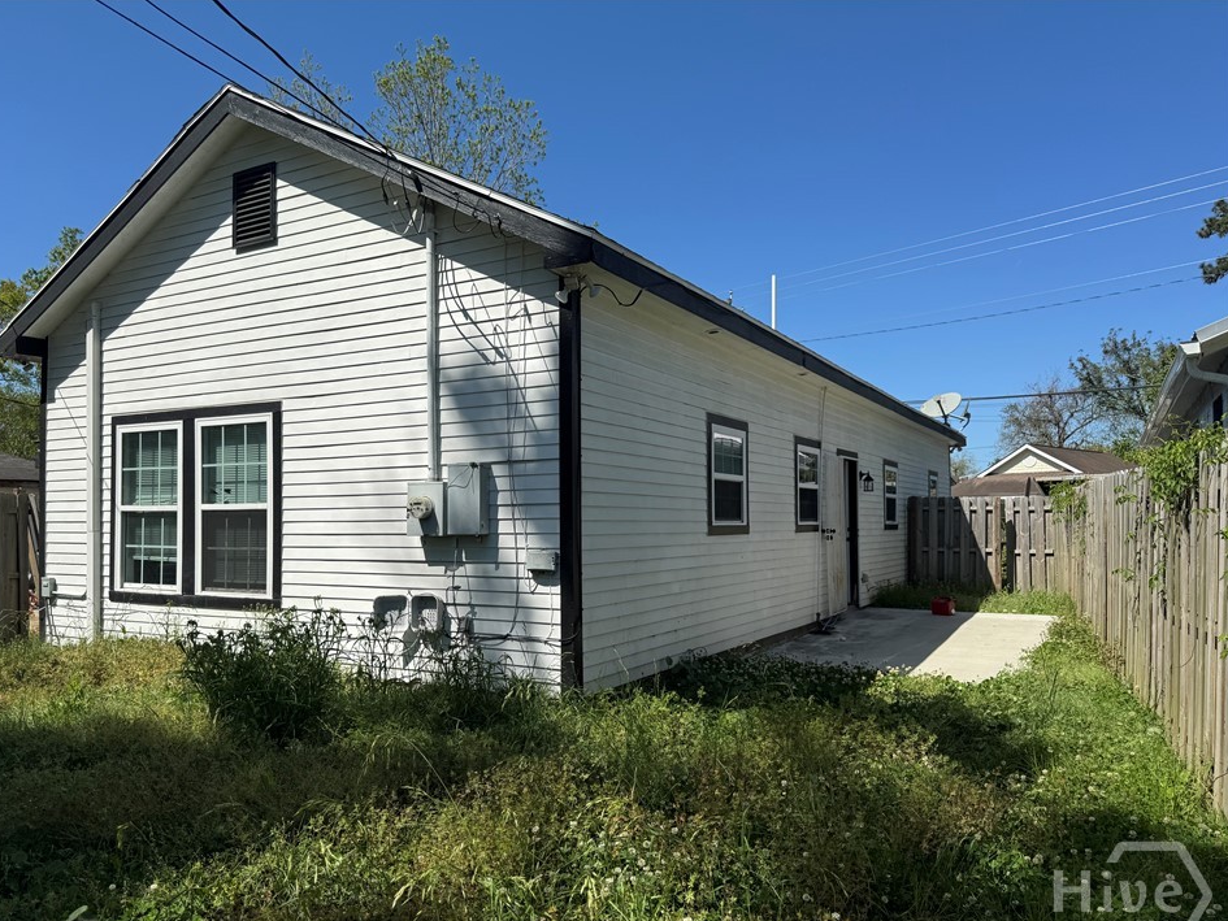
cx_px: 567
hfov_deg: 67.2
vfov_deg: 53.0
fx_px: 922
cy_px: 496
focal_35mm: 26
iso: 80
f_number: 1.78
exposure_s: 1/7092
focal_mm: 6.76
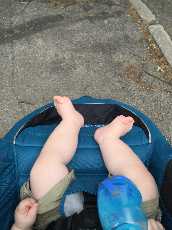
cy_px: 115
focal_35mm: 29
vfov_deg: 61.7
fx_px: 192
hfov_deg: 48.2
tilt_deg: -59.3
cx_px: 86
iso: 32
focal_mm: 4.15
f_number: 2.2
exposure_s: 1/189
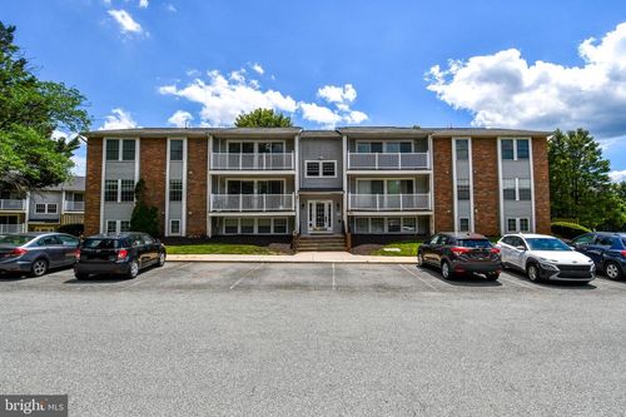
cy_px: 208
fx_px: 313
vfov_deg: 67.3
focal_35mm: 18
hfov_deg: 90.0
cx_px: 313
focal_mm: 12
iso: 100
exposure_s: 1/400
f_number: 10
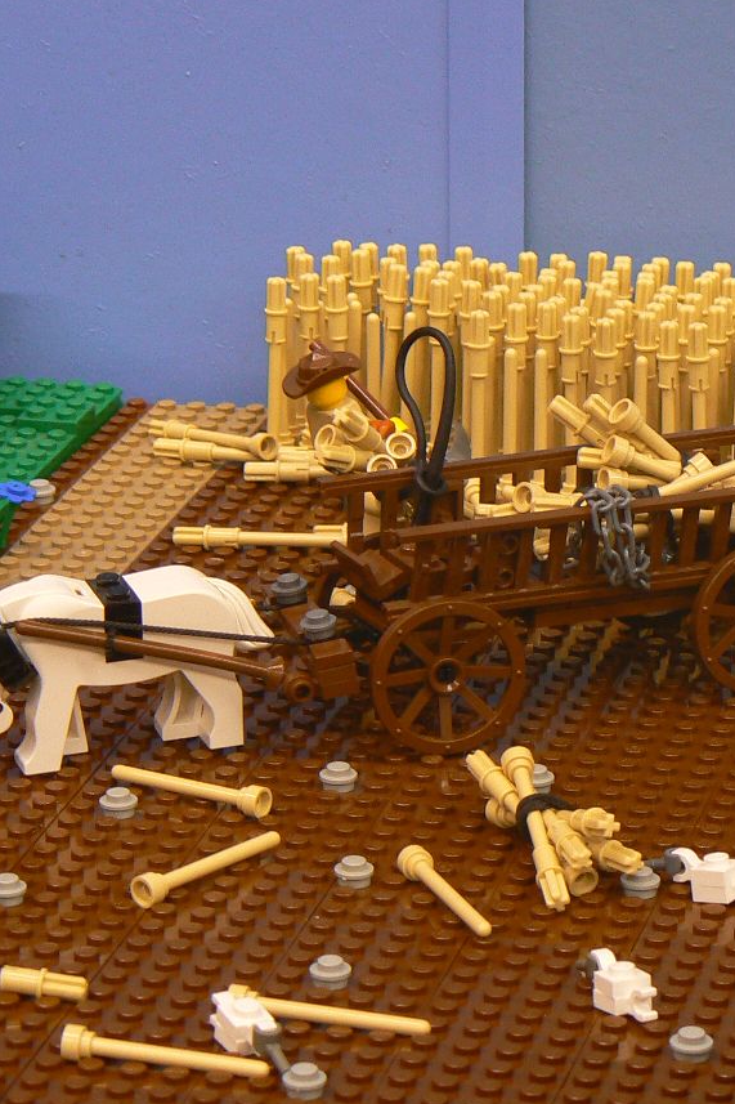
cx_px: 472
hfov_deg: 8.7
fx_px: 4840
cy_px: 553
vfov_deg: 13.0
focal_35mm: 158
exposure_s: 1/4
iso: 80
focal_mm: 15.5
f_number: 3.2
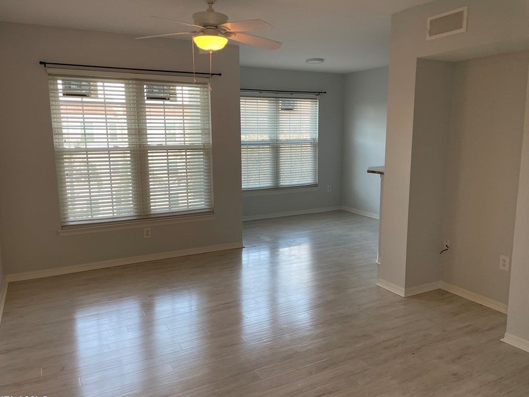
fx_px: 413
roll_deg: +0.7
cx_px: 256
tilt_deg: -10.0
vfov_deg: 51.4
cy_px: 204
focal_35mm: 27
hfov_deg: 65.3
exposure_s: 1/120
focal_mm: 4.2
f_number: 1.6
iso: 80
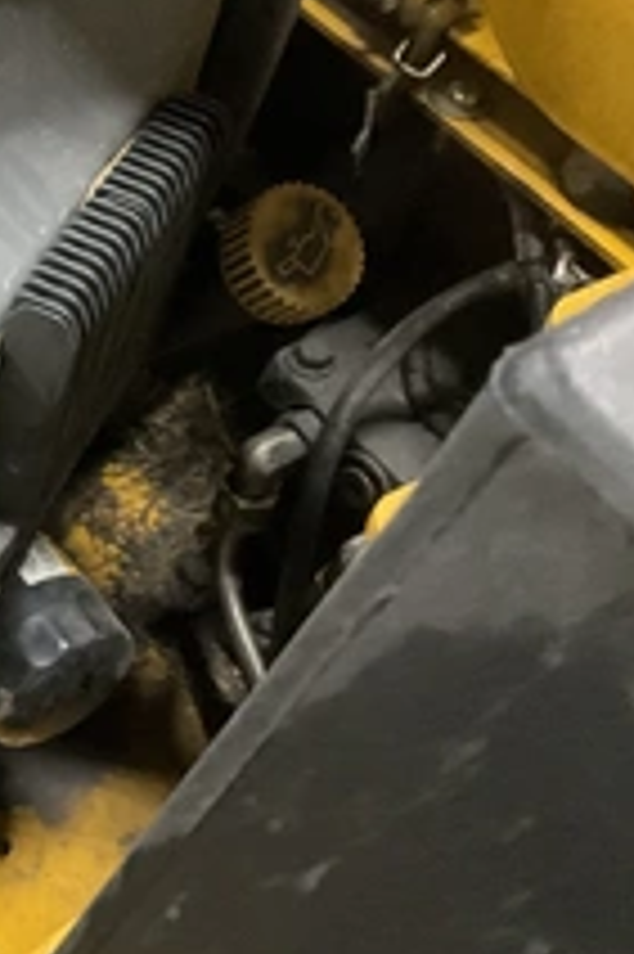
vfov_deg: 35.1
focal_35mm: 57
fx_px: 1508
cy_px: 468
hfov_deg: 21.3
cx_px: -211
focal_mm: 3
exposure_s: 1/30
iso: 500
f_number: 1.8
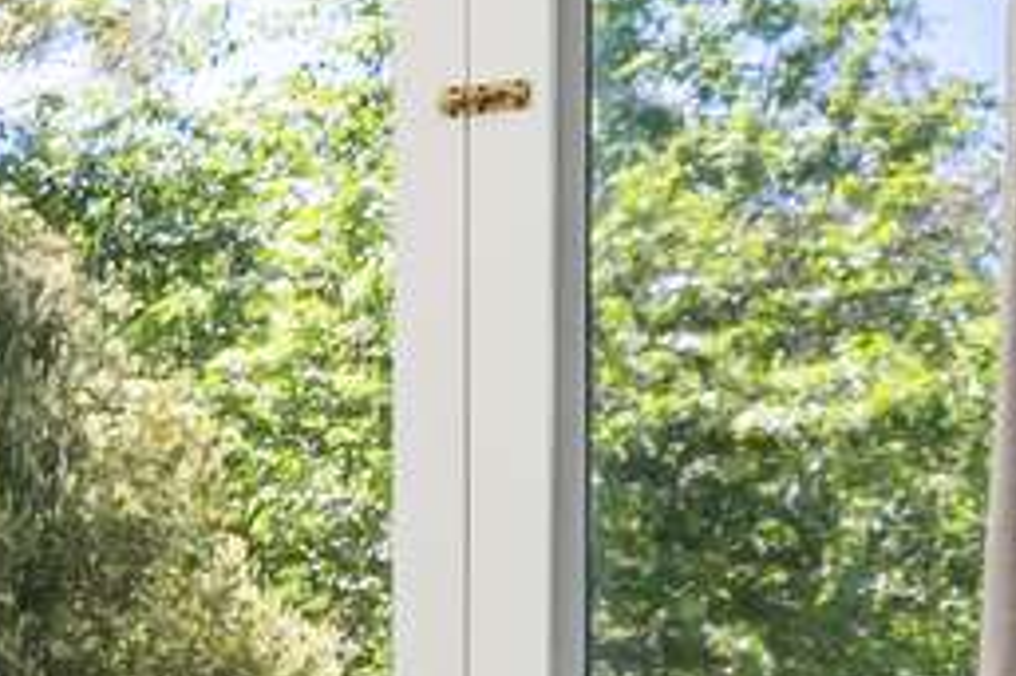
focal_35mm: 127
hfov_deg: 10.9
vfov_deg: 10.7
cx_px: -2020
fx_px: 3582
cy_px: 700
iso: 320
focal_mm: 17
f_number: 7.1
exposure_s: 1/8
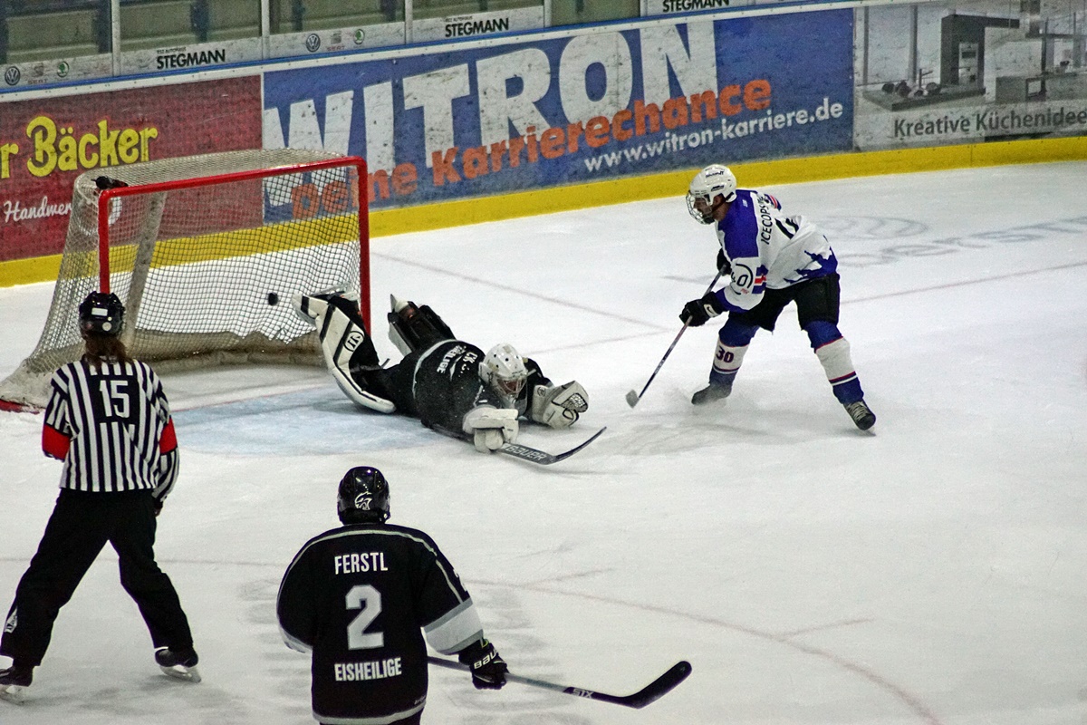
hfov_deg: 8.6
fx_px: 7246
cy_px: 362
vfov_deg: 5.7
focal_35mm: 240
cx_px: 544
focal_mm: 160
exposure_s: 1/500
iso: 3200
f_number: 4.5
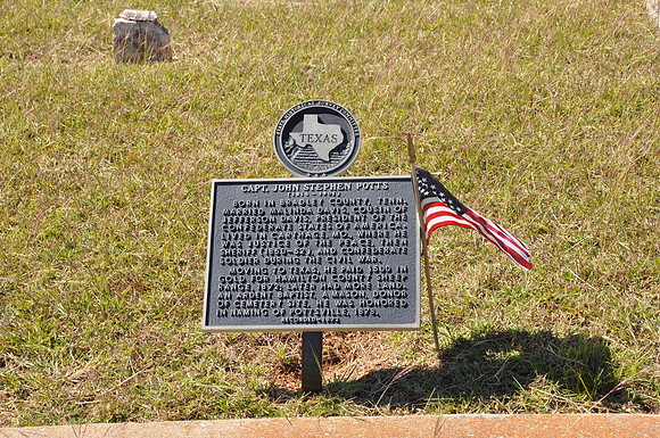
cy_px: 219
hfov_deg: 27.0
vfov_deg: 18.1
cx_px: 330
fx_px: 1373
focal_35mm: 75
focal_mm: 50
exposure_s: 1/100
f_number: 10
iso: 200
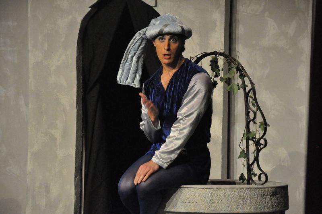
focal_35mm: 158
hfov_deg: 13.1
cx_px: 161
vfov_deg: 8.7
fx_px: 1407
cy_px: 107
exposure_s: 1/80
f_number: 5.6
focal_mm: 105
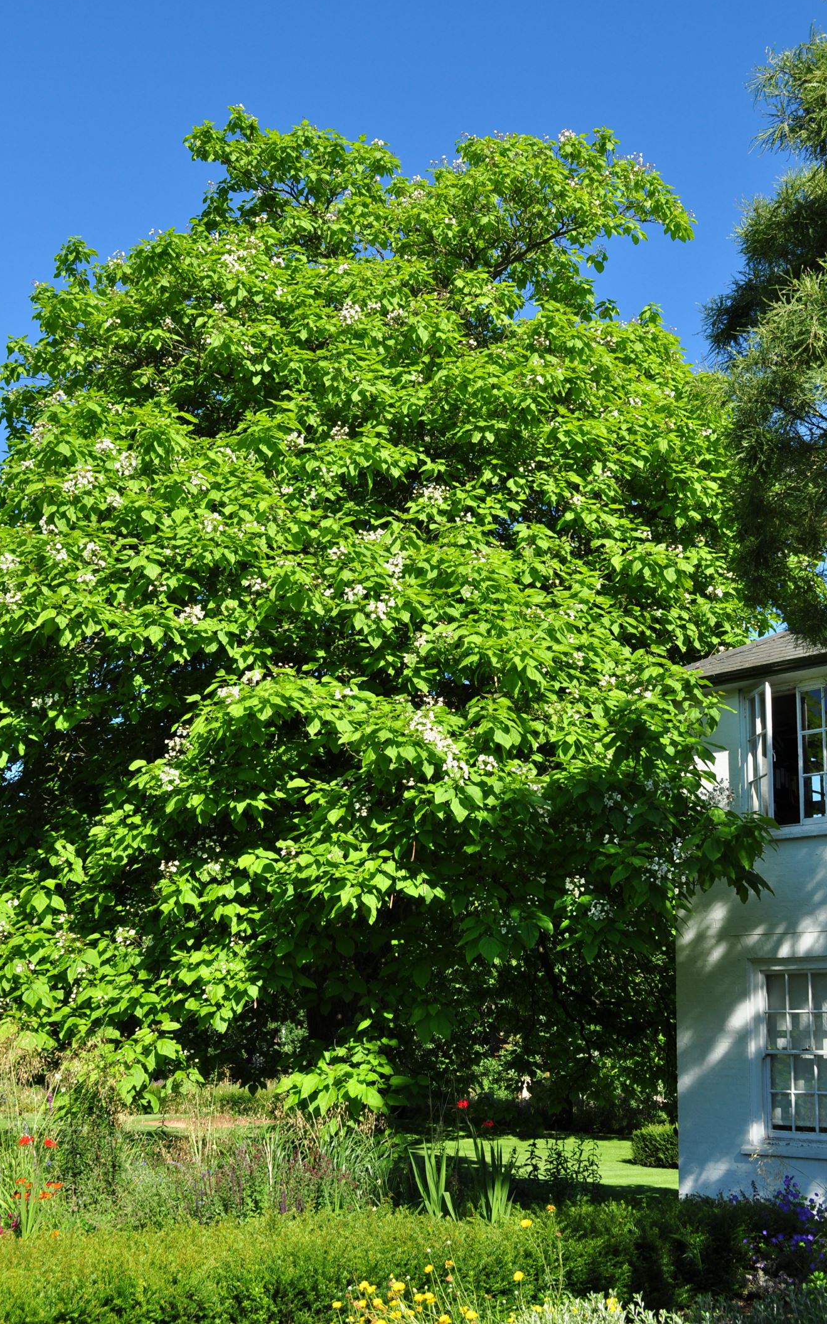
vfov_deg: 49.3
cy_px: 658
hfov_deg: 32.0
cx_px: 416
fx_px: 1443
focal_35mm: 40
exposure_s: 1/200
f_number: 11
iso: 200
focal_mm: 26
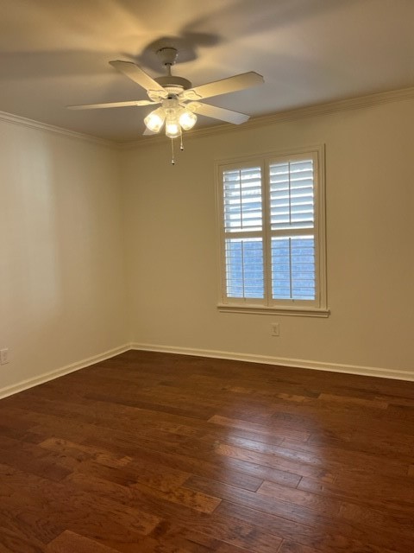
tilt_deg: -5.0
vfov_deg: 67.3
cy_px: 276
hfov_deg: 53.1
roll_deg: +2.9
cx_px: 207
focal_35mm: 26
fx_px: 415
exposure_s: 1/120
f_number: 1.6
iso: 125
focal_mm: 5.1
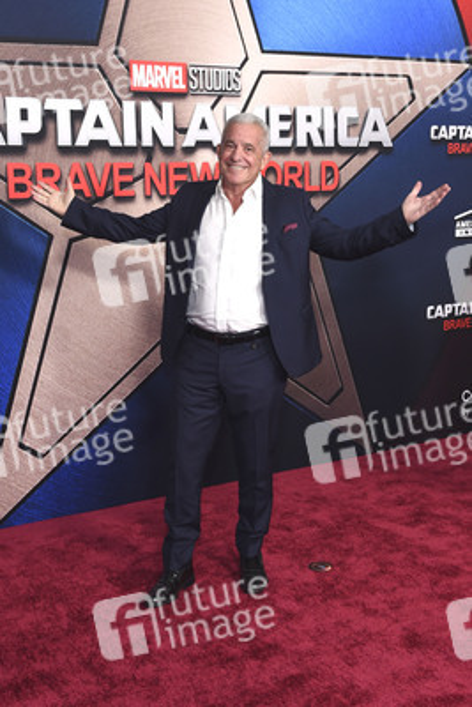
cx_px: 236
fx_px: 688
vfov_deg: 54.4
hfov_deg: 37.9
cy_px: 354
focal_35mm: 35
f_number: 5.6
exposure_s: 1/250
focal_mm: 35
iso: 1600
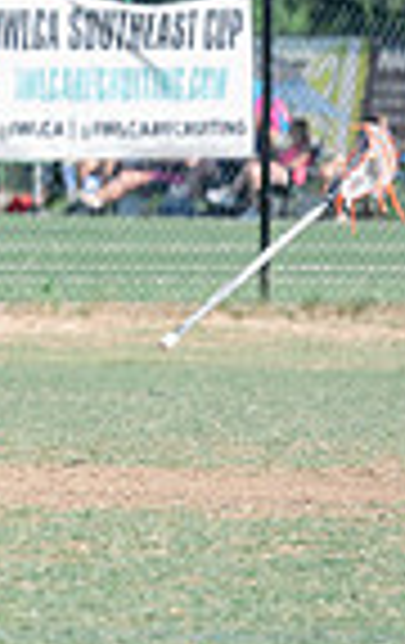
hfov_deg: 1.5
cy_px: 138
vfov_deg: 2.4
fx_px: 15551
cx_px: -927
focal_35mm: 885
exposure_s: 1/1600
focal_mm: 200
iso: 400
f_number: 5
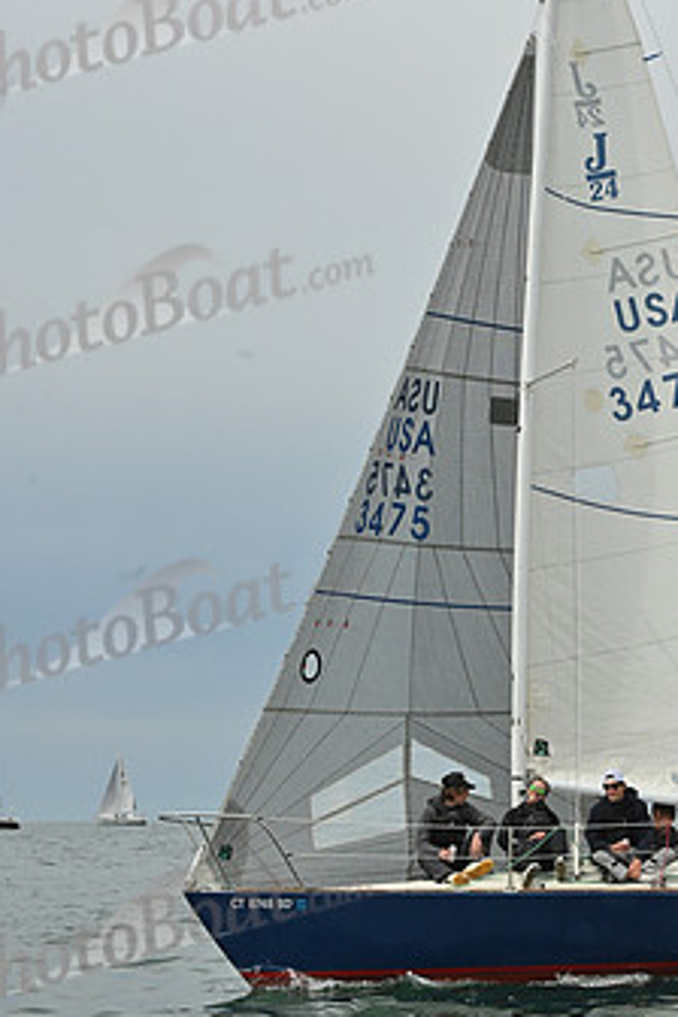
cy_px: 424
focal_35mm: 121
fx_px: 3418
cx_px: 531
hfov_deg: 11.3
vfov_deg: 16.9
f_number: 13
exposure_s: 1/800
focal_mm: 70
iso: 320
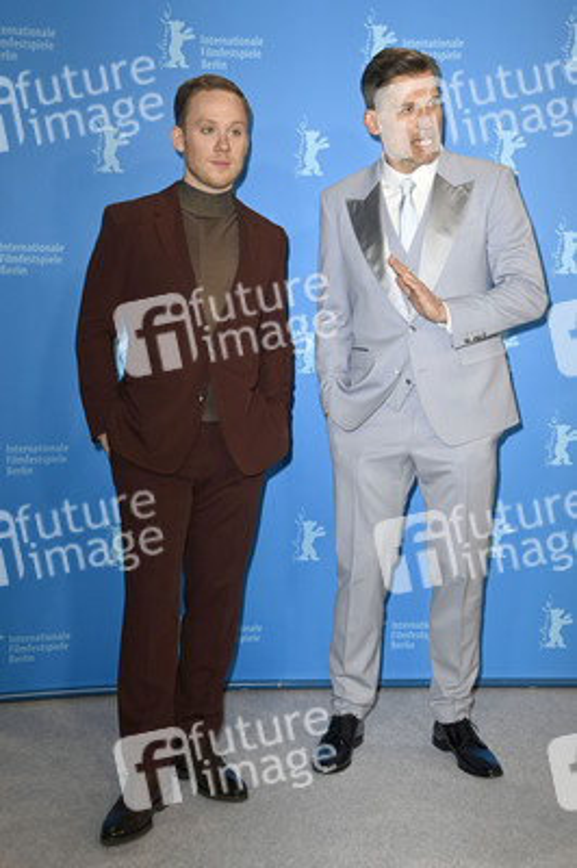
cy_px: 434
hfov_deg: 26.9
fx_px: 1204
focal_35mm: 50
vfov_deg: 39.6
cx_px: 288
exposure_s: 1/250
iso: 800
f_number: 5.6
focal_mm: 50
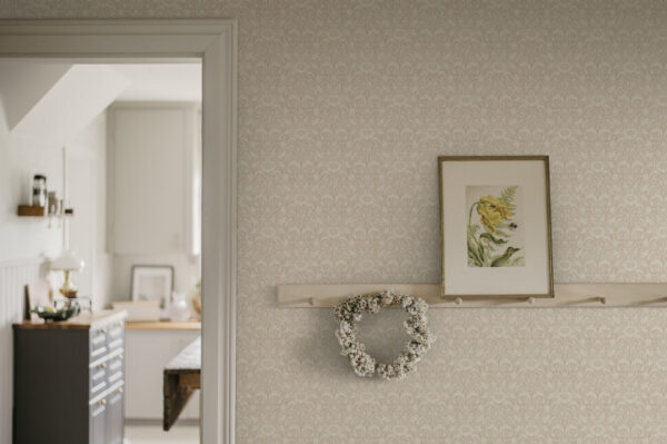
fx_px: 926
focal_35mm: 50
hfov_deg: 39.6
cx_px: 334
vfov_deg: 26.9
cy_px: 222
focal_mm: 50
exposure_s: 1/100
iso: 400
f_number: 2.2
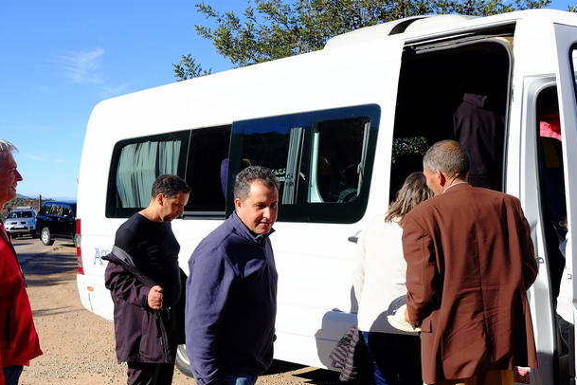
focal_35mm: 46
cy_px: 247
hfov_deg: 42.7
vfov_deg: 29.1
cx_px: 255
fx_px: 737
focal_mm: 23
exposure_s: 1/2400
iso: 400
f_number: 4
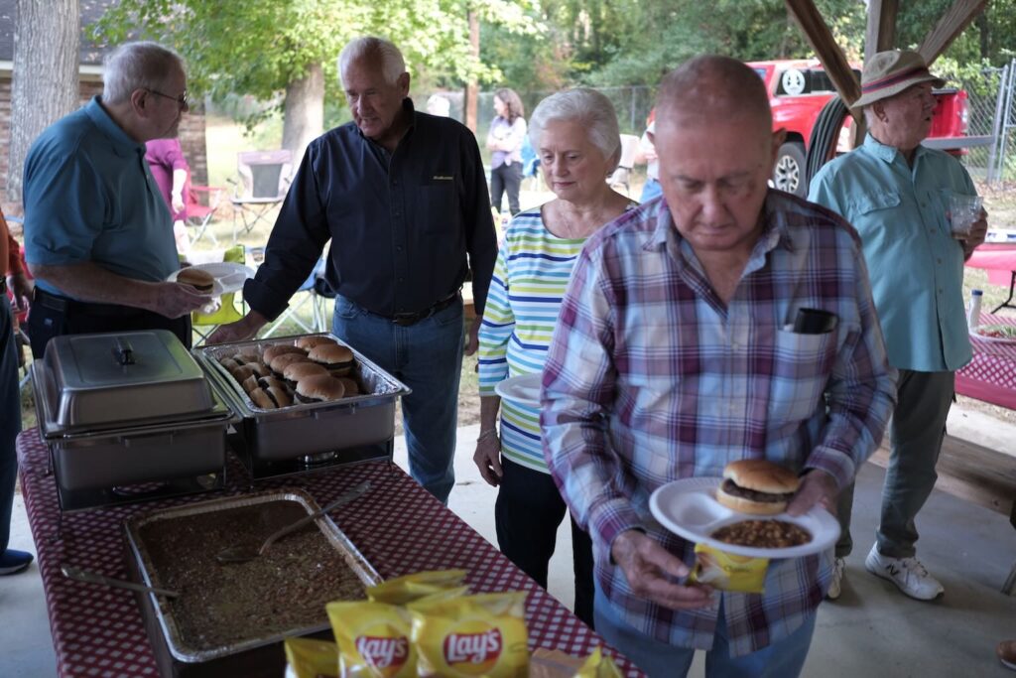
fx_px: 988
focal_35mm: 35
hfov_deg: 54.4
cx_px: 508
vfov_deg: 37.9
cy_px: 339
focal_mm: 23
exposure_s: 1/80
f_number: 2.2
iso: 160
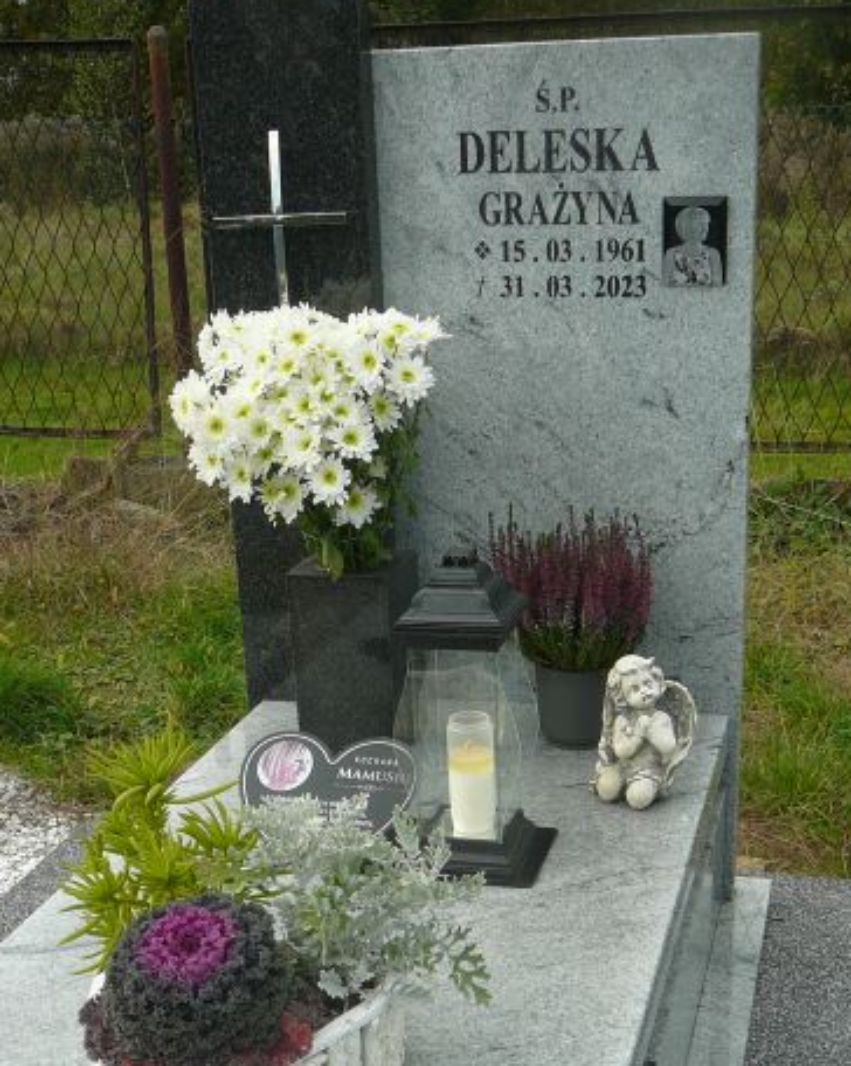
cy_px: 718
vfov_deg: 38.3
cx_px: 468
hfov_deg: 31.4
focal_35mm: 48
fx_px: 1513
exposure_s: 1/500
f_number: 2.8
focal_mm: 5.2
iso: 80
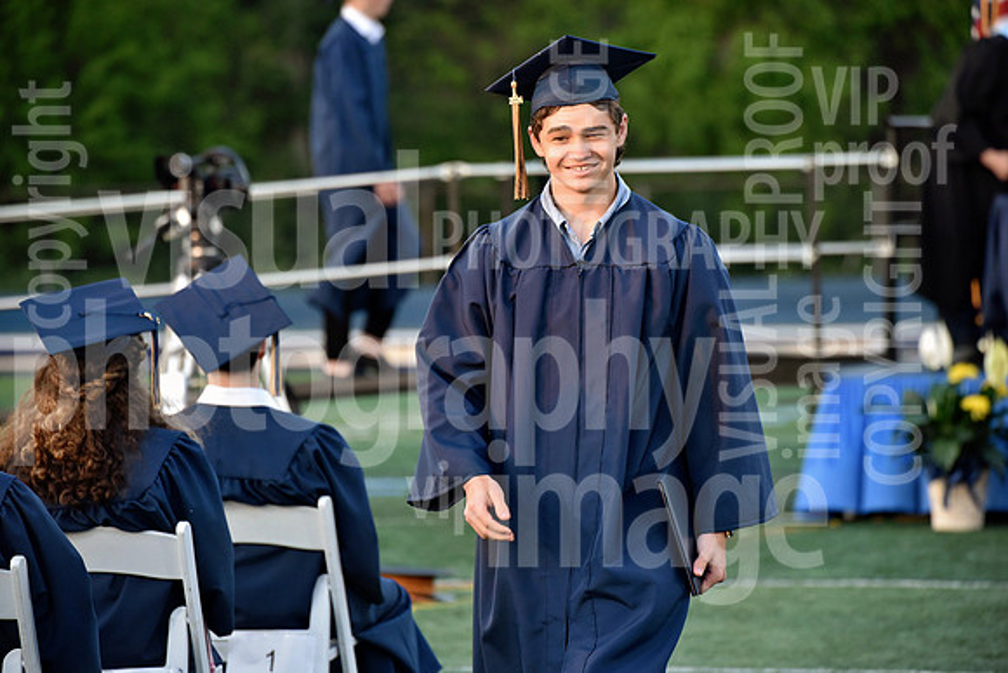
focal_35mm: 240
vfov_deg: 5.7
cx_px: 504
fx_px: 6721
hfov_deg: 8.6
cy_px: 336
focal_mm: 240
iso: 2200
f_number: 6
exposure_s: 1/320
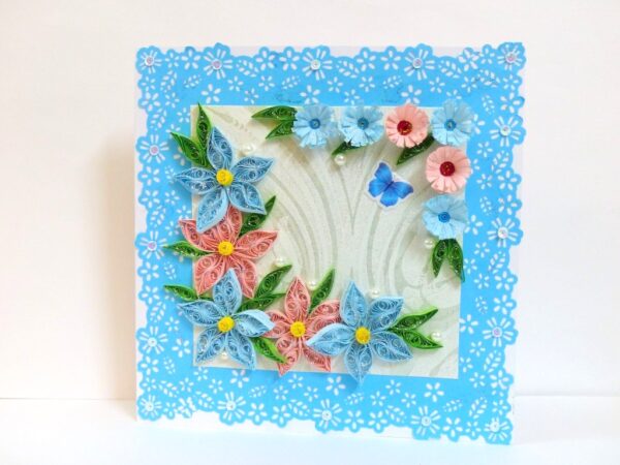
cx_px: 310
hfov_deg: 51.4
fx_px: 645
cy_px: 232
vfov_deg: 39.7
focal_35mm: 36
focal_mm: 6.4
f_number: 2.8
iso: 400
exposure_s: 1/25
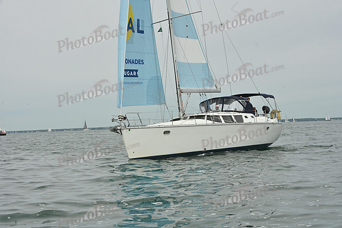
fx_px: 713
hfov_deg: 27.0
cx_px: 171
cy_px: 114
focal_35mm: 75
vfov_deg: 18.2
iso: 320
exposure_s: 1/800
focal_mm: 75
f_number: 11
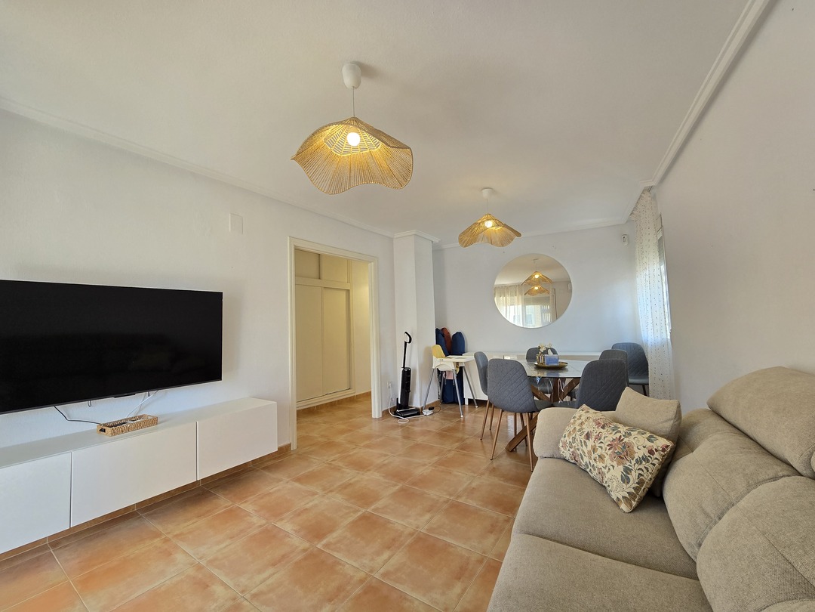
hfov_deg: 106.2
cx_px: 408
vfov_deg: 89.9
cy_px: 306
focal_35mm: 13
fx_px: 306
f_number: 2.2
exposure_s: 1/50
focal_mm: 2.2
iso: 80
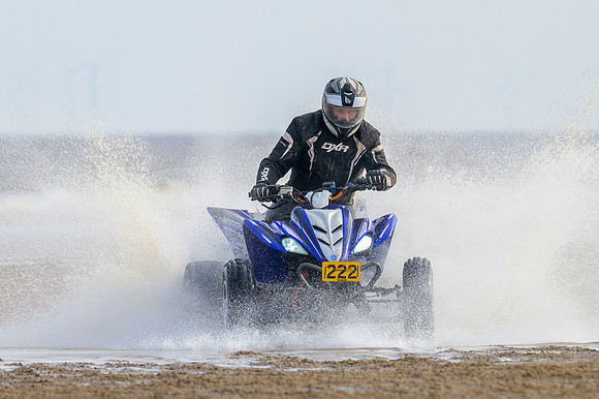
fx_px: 16059
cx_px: 266
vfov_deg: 1.4
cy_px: 249
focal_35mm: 966
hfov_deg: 2.1
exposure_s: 1/500
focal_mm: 480
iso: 280
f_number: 8
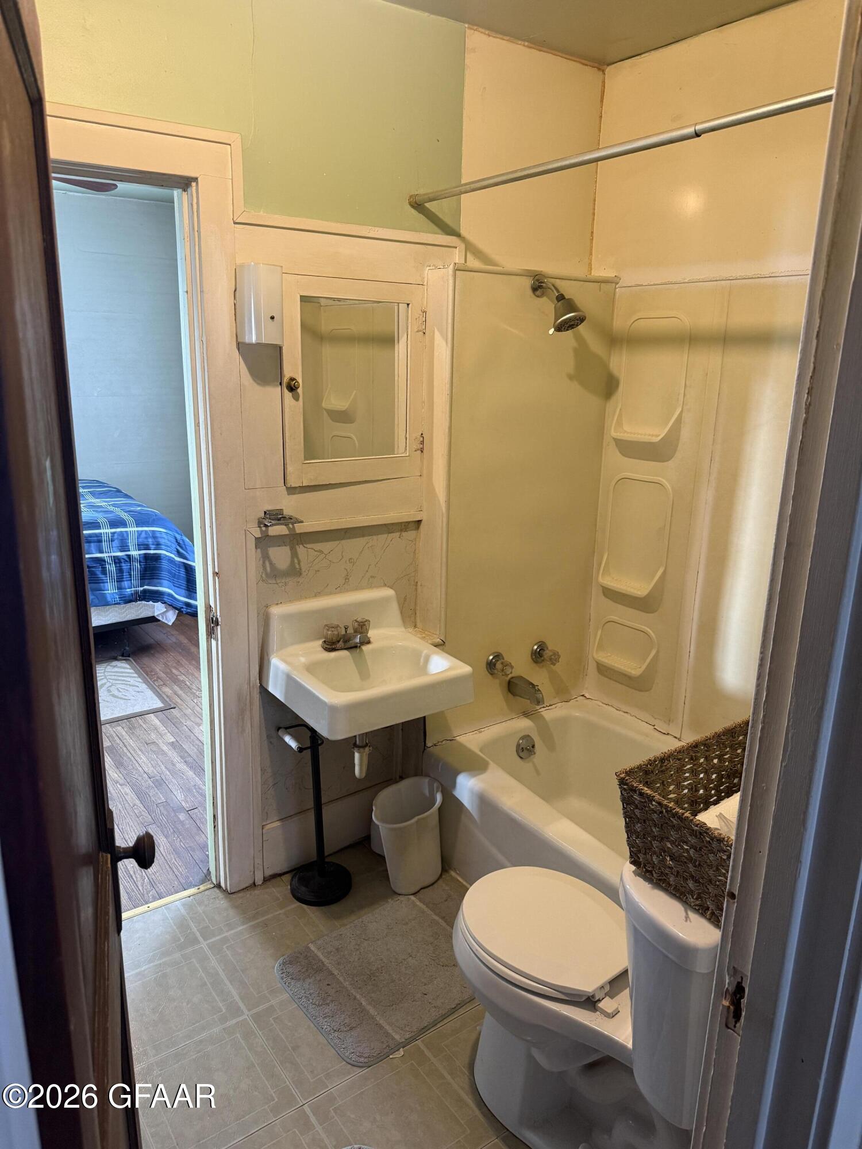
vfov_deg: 71.6
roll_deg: -2.0
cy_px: 574
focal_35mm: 24
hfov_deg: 56.8
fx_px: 797
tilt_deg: -16.1
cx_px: 431
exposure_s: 1/60
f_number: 1.78
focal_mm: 6.76
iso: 320
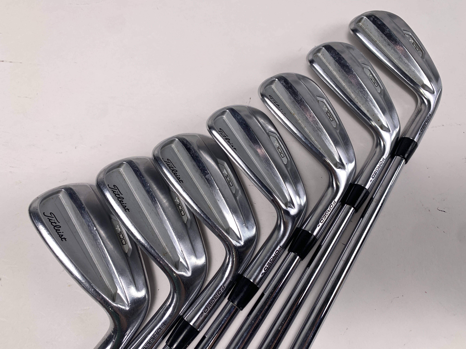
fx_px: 350
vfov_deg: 53.1
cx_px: 233
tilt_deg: -65.6
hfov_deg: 67.3
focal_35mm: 26
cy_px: 174
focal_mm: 4.25
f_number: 1.8
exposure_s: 1/210
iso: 25
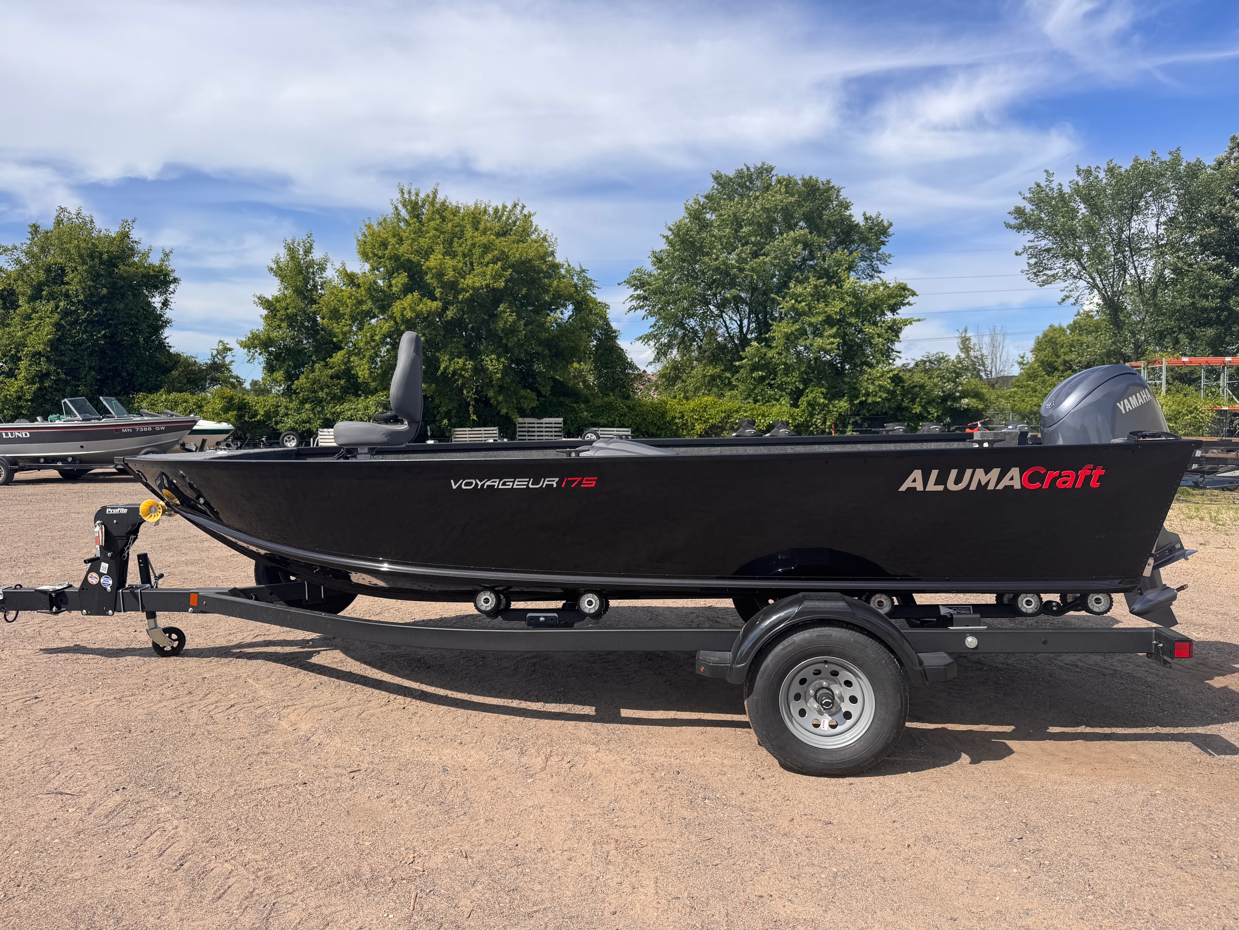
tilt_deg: -3.3
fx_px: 859
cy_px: 465
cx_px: 620
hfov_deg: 71.6
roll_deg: +0.0
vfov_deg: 56.8
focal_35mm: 24
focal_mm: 6.76
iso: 80
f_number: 1.78
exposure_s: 1/4310
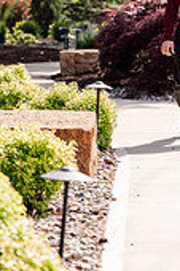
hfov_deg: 4.9
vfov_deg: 7.4
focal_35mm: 278
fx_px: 2089
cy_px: 38
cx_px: 202
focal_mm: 105
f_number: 3.5
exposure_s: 1/500
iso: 125
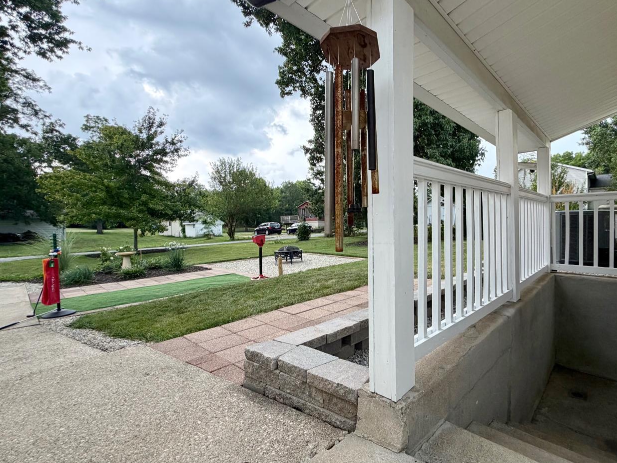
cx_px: 374
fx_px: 303
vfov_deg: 74.7
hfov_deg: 89.7
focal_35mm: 17
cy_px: 230
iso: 160
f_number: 2.2
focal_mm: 2.22
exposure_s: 1/121
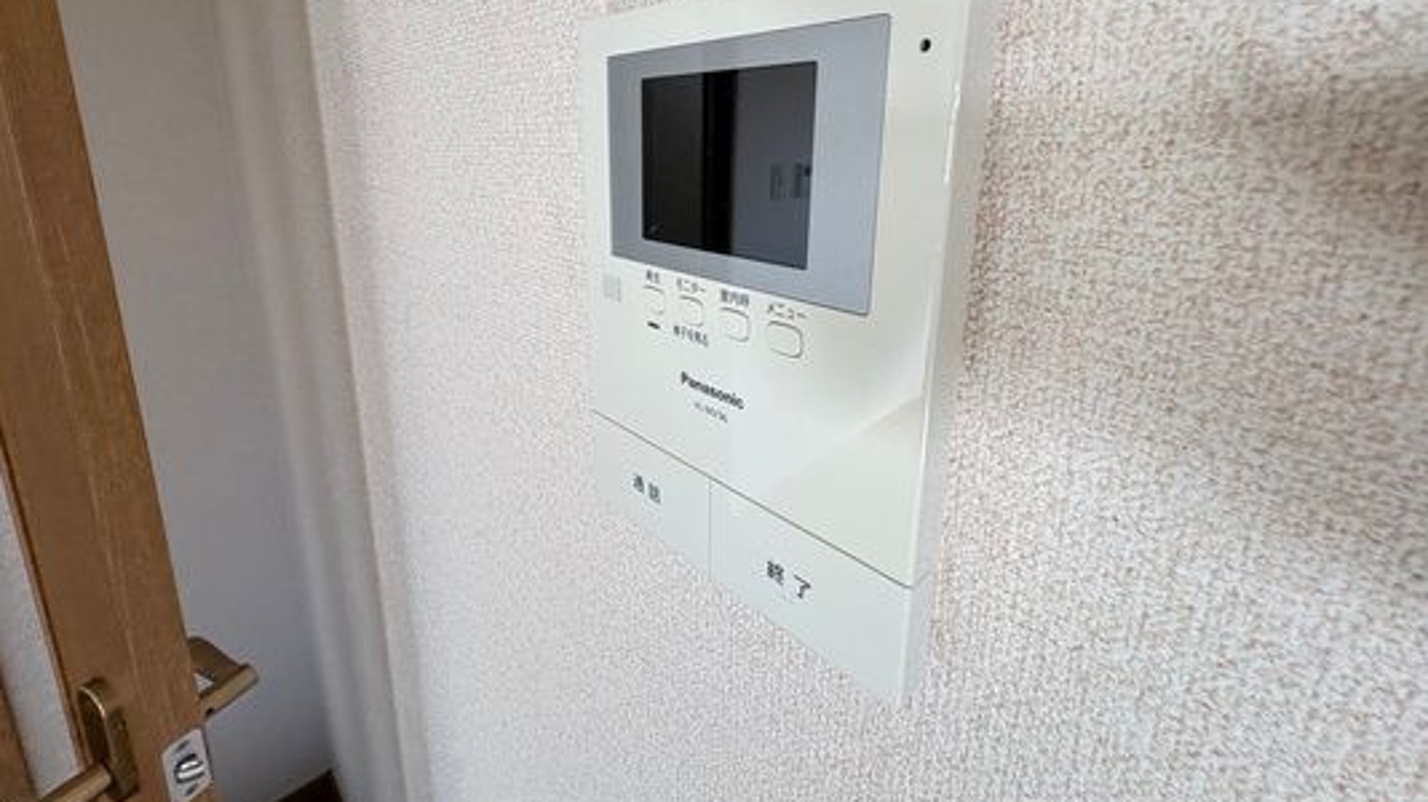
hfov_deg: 99.4
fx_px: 606
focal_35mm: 16
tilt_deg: -12.5
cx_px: 727
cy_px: 289
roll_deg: -3.5
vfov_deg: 65.8
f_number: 2.2
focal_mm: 2.22
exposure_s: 1/120
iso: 160
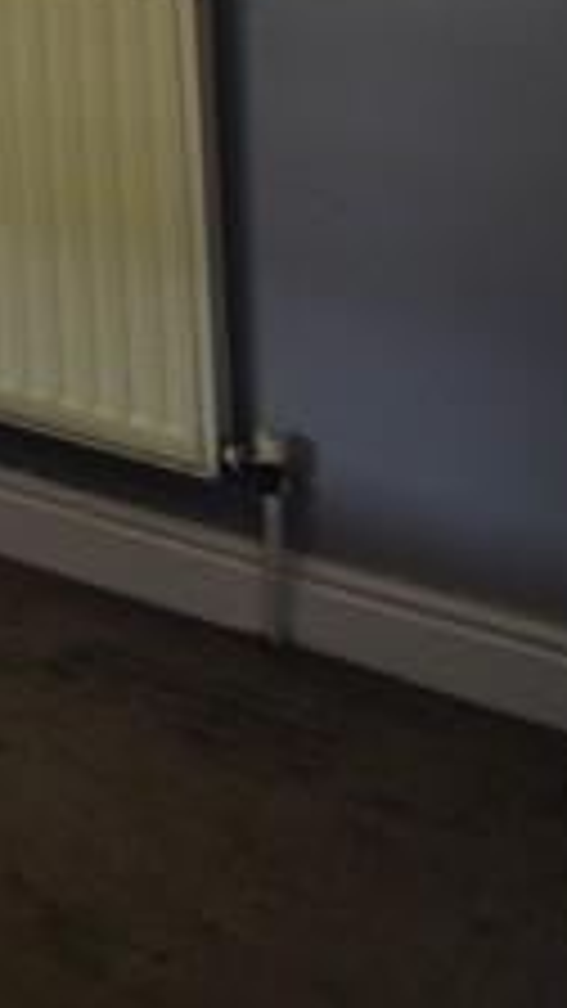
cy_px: -470
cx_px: -1526
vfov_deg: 23.8
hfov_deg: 9.0
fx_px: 1924
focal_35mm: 72
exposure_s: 1/1.25
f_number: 7.1
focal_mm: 10
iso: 250
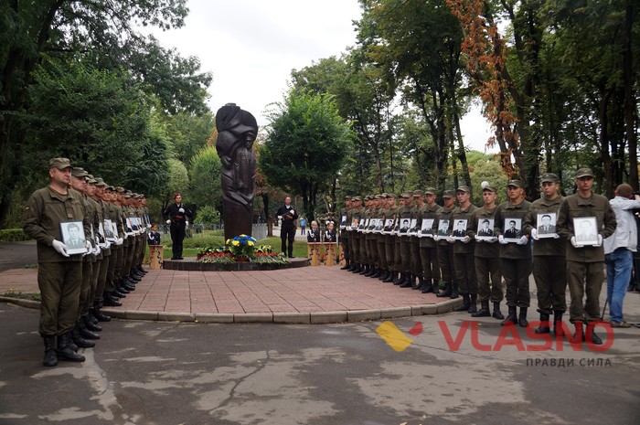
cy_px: 212
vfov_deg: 36.8
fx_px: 639
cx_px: 320
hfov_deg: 53.2
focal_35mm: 36
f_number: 6.3
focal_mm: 24
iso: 100
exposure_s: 1/160
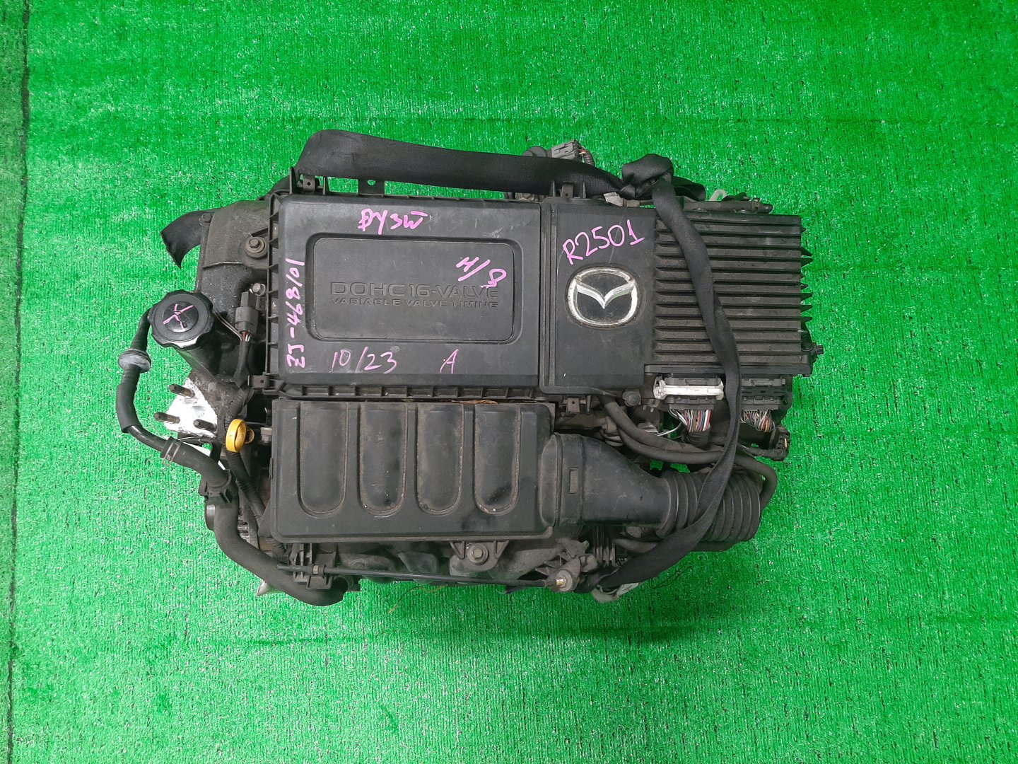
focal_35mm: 26
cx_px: 509
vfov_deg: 53.1
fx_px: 765
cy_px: 382
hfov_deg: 67.3
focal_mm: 3.93
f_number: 1.7
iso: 152
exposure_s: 1/50
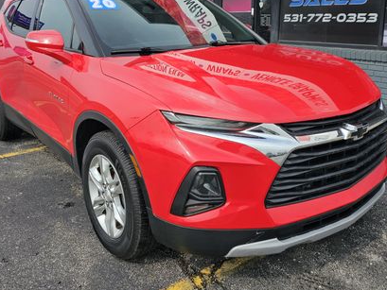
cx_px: 205
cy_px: 93
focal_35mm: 36
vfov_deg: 39.1
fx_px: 403
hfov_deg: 51.3
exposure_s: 1/763
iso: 10
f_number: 1.7
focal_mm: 6.3
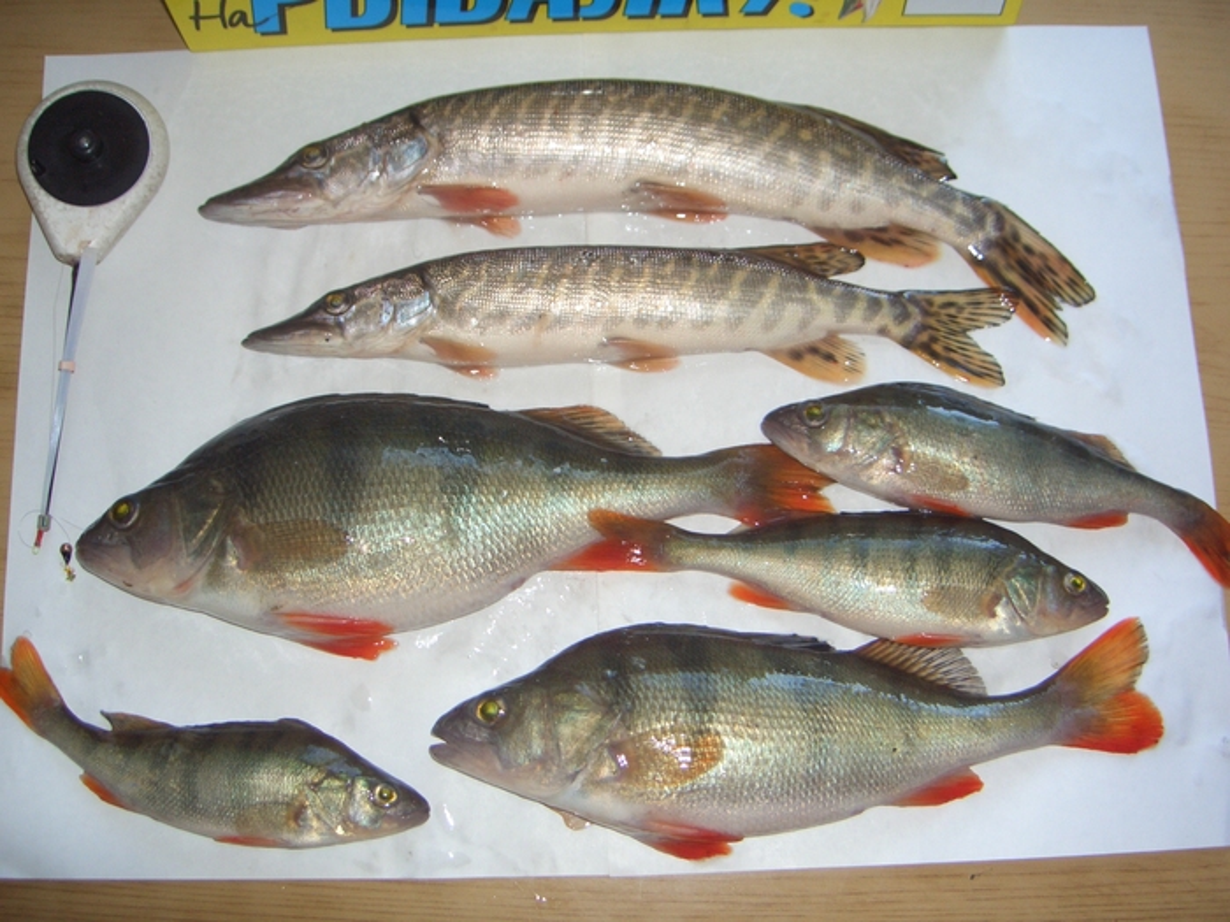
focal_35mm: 39
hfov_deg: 47.9
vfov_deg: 36.8
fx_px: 1386
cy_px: 461
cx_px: 615
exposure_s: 1/60
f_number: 2.8
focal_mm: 8
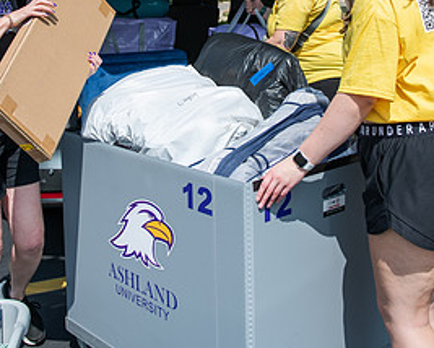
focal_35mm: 57
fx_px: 733
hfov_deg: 33.0
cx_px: 203
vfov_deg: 25.9
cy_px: 38
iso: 80
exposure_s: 1/800
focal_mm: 28
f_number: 3.5
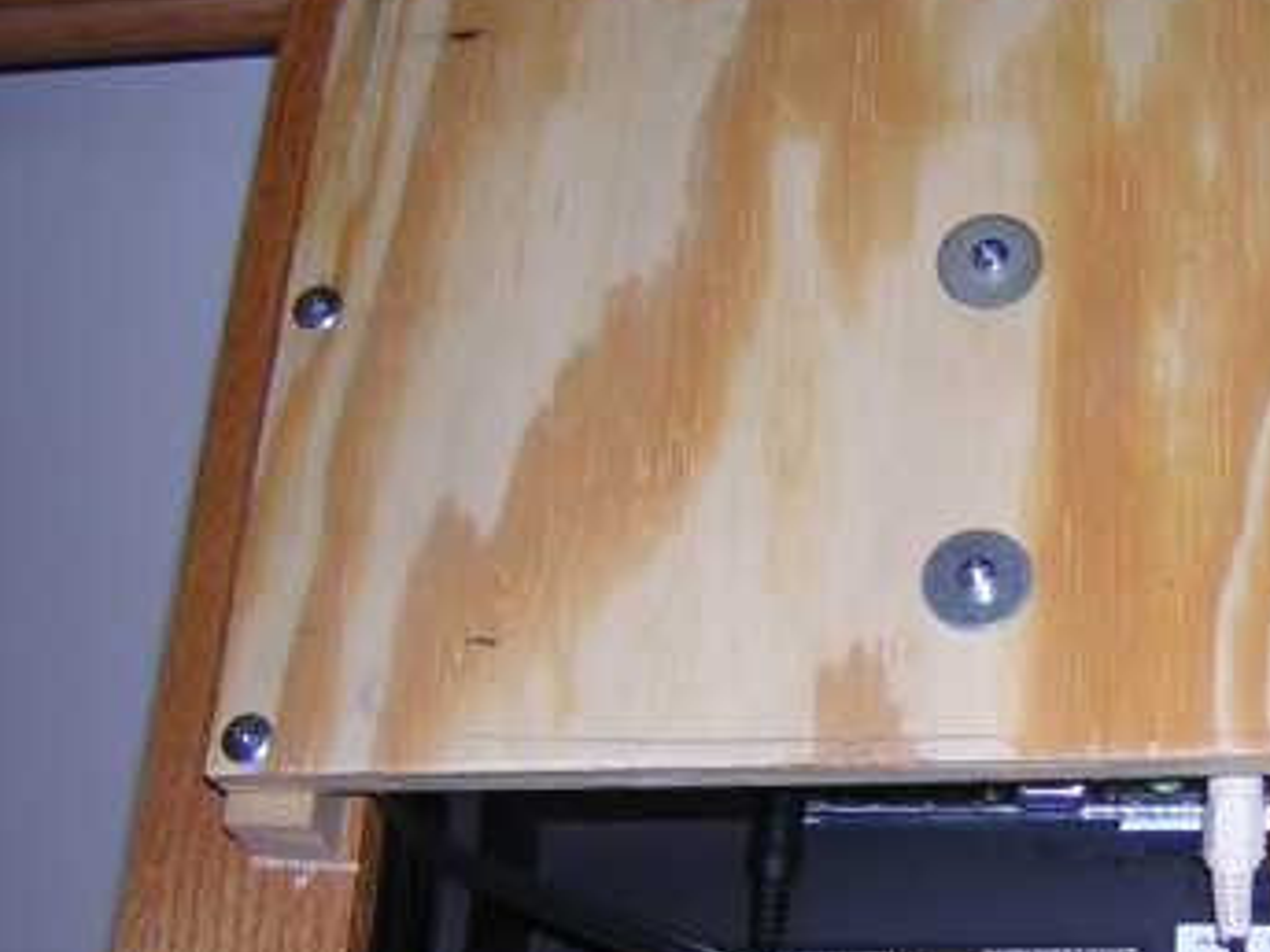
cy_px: 771
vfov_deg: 21.6
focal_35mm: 67
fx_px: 2458
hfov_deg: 28.0
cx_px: 1115
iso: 100
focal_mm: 4.7
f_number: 2.6
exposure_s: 1/60.1
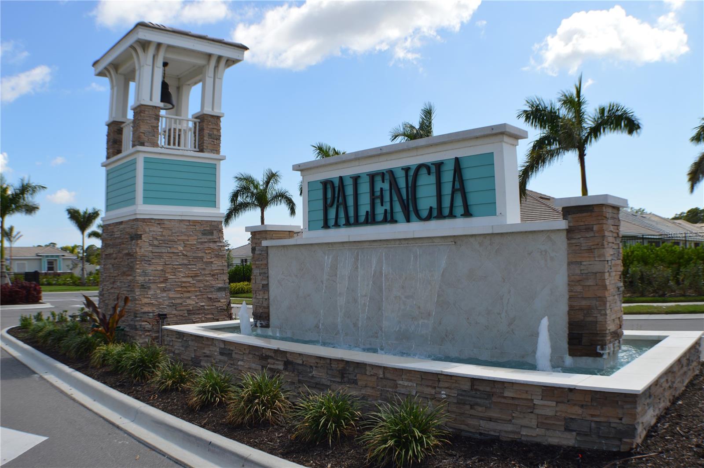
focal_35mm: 39
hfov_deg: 49.6
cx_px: 352
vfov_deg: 34.1
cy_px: 234
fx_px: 762
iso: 100
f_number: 8
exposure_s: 1/250
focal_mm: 26
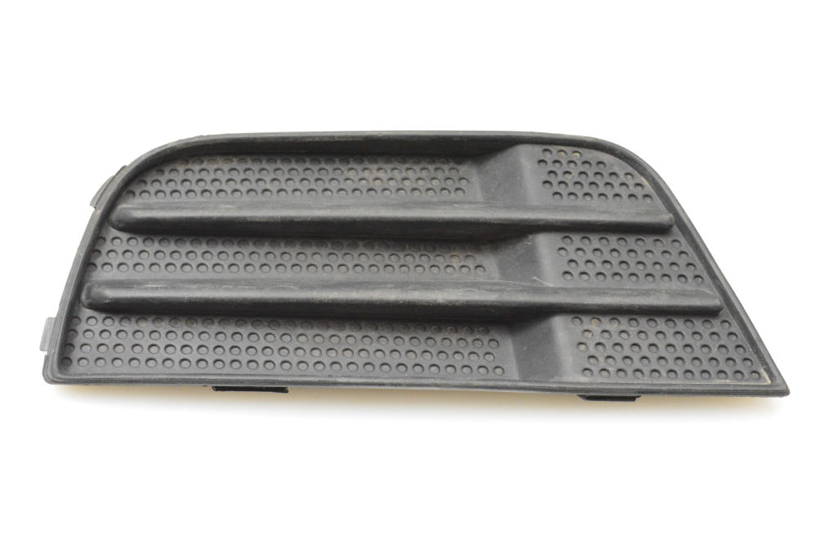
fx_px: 1569
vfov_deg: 20.1
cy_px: 278
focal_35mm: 68
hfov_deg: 29.9
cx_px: 418
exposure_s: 1/250
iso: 6400
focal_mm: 45
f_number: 8
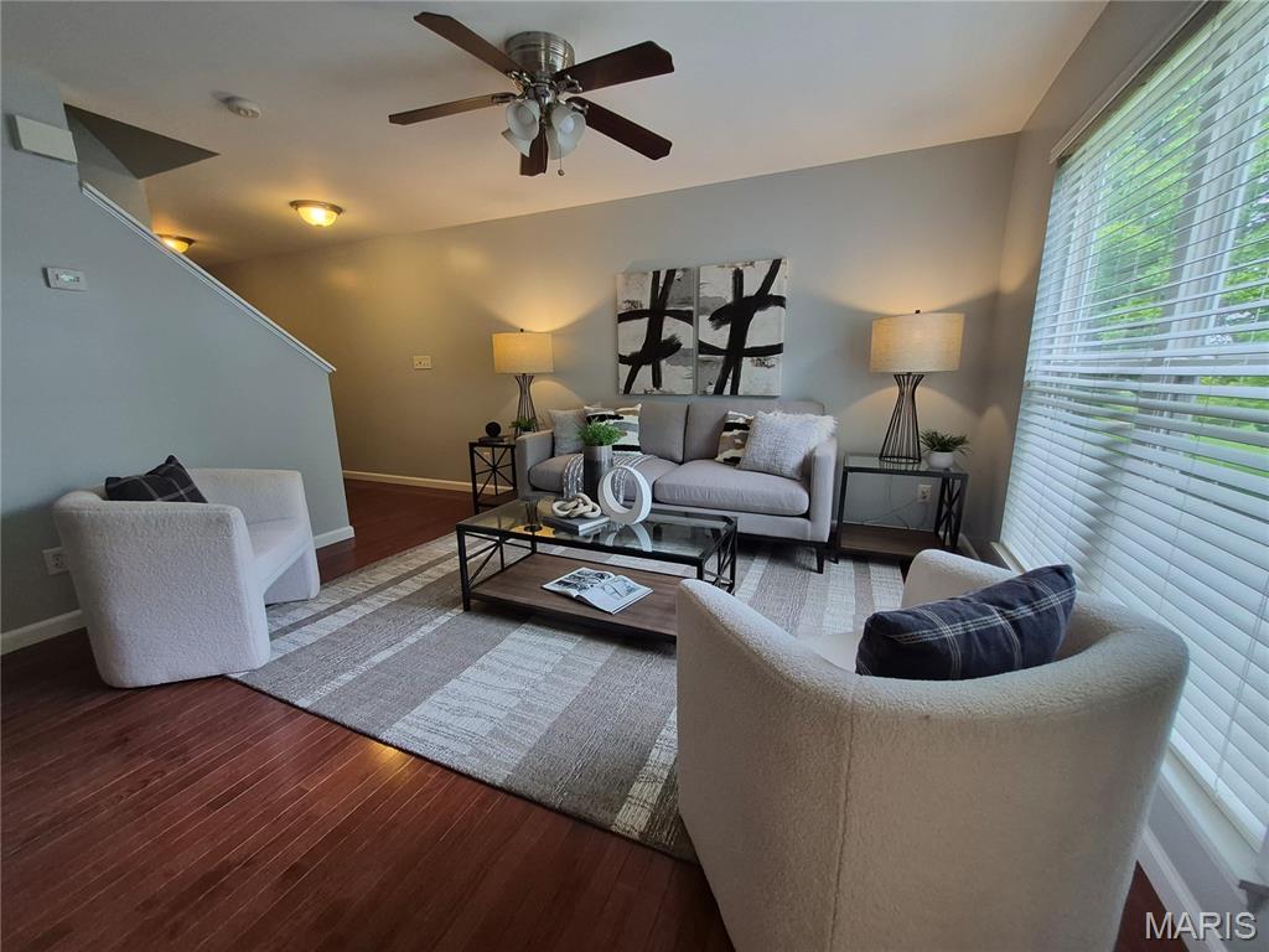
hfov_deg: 106.2
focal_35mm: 13
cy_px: 476
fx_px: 477
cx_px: 634
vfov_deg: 89.9
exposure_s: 1/60
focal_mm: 1.74
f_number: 2.2
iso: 100
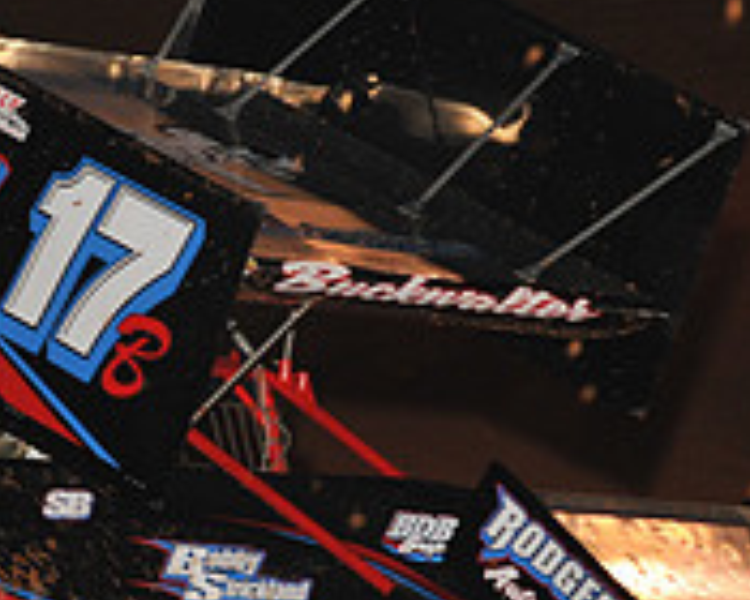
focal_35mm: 482
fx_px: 10699
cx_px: -4
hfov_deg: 4.0
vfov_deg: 3.2
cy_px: 450
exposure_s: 1/320
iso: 1250
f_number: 7.1
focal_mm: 155
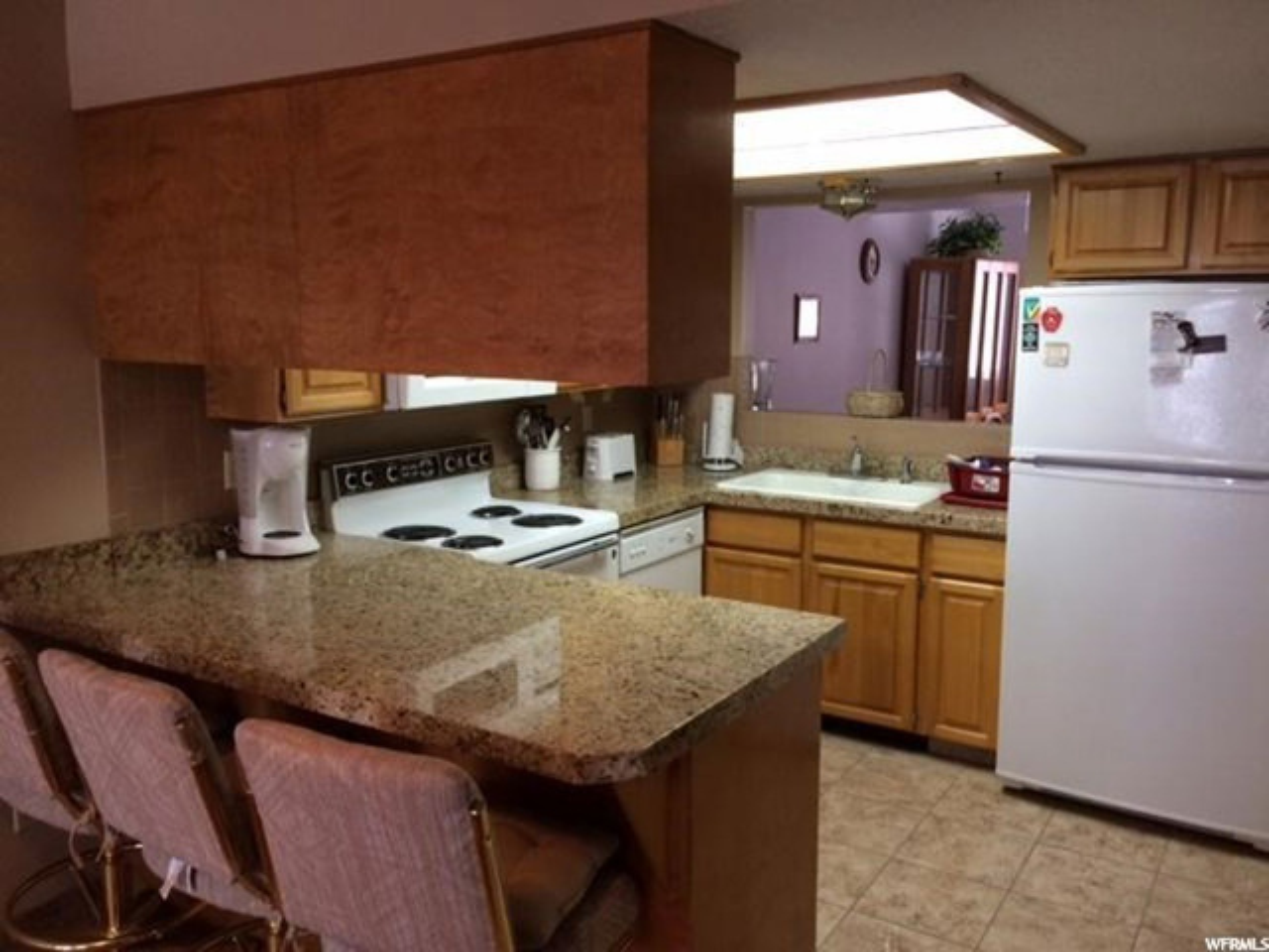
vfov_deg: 48.2
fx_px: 1063
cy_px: 476
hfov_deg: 61.7
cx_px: 634
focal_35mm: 29
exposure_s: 1/30
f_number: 2.2
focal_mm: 4.15
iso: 125
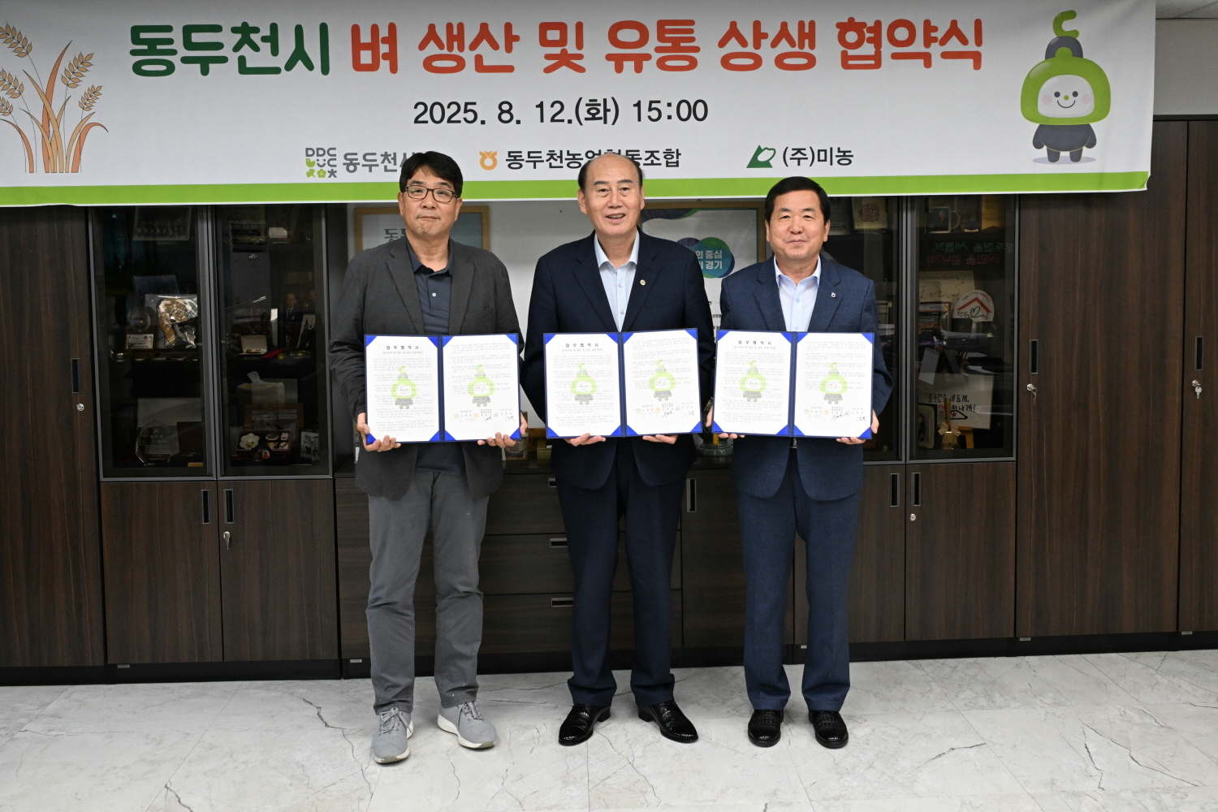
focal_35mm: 31
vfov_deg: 42.3
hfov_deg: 60.3
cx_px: 609
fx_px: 1049
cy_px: 406
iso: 2000
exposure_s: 1/100
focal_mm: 31
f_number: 9
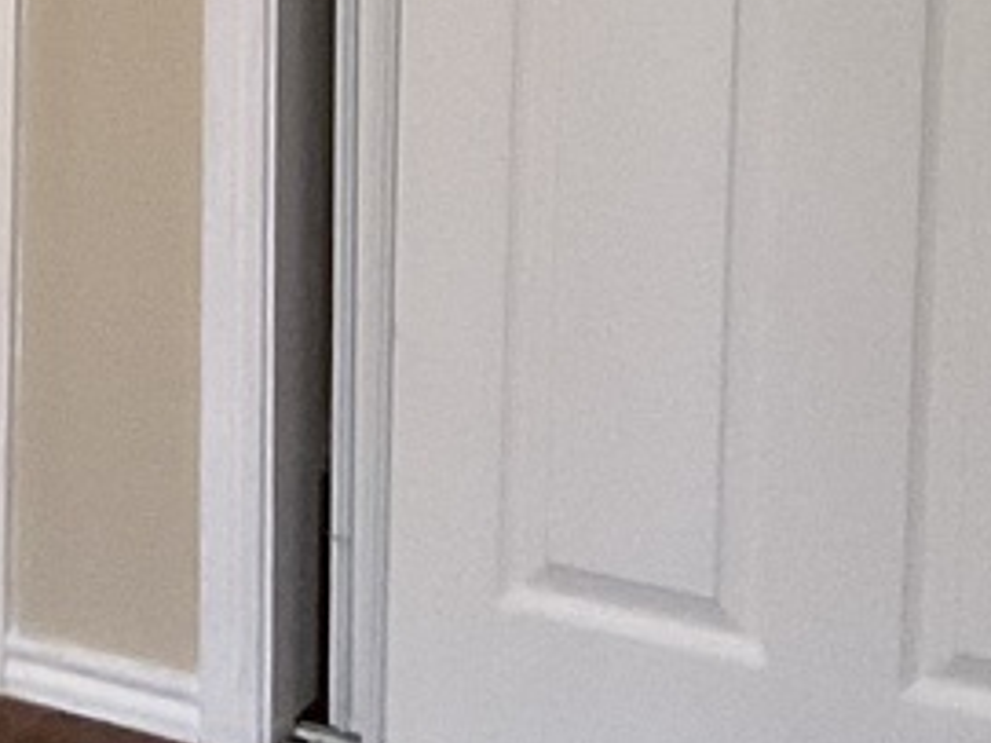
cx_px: -508
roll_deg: +0.1
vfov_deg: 9.1
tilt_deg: -2.5
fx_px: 4407
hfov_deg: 12.2
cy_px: -717
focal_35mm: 154
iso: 320
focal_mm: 3
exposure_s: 1/40
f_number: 1.8
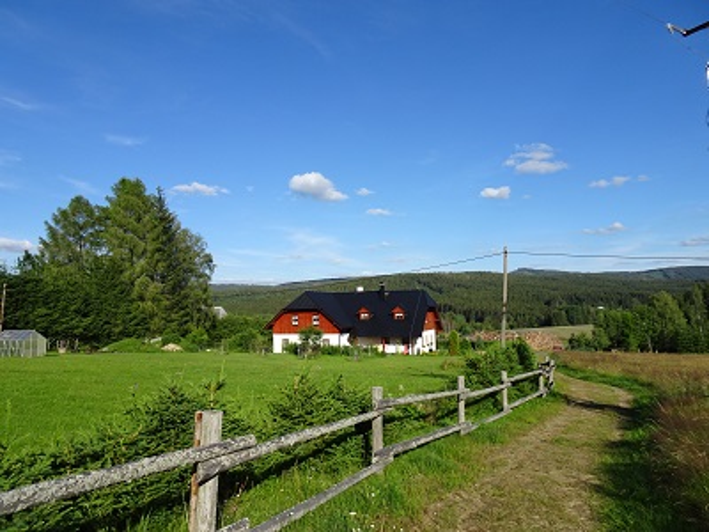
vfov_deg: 56.8
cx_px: 354
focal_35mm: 24
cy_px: 266
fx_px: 492
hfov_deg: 71.6
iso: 80
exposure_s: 1/1000
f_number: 3.5
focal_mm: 4.1
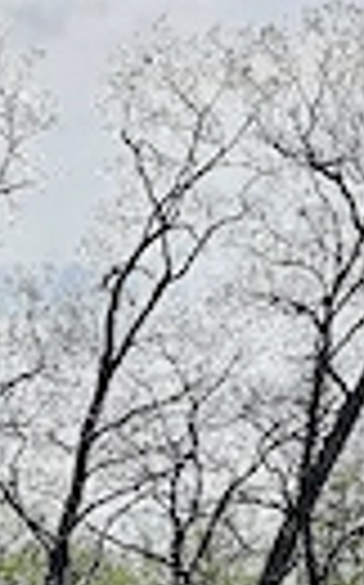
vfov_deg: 23.5
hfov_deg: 17.0
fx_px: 1193
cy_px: 810
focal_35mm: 75
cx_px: 9
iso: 10
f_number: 1.7
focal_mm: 6.3
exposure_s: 1/714
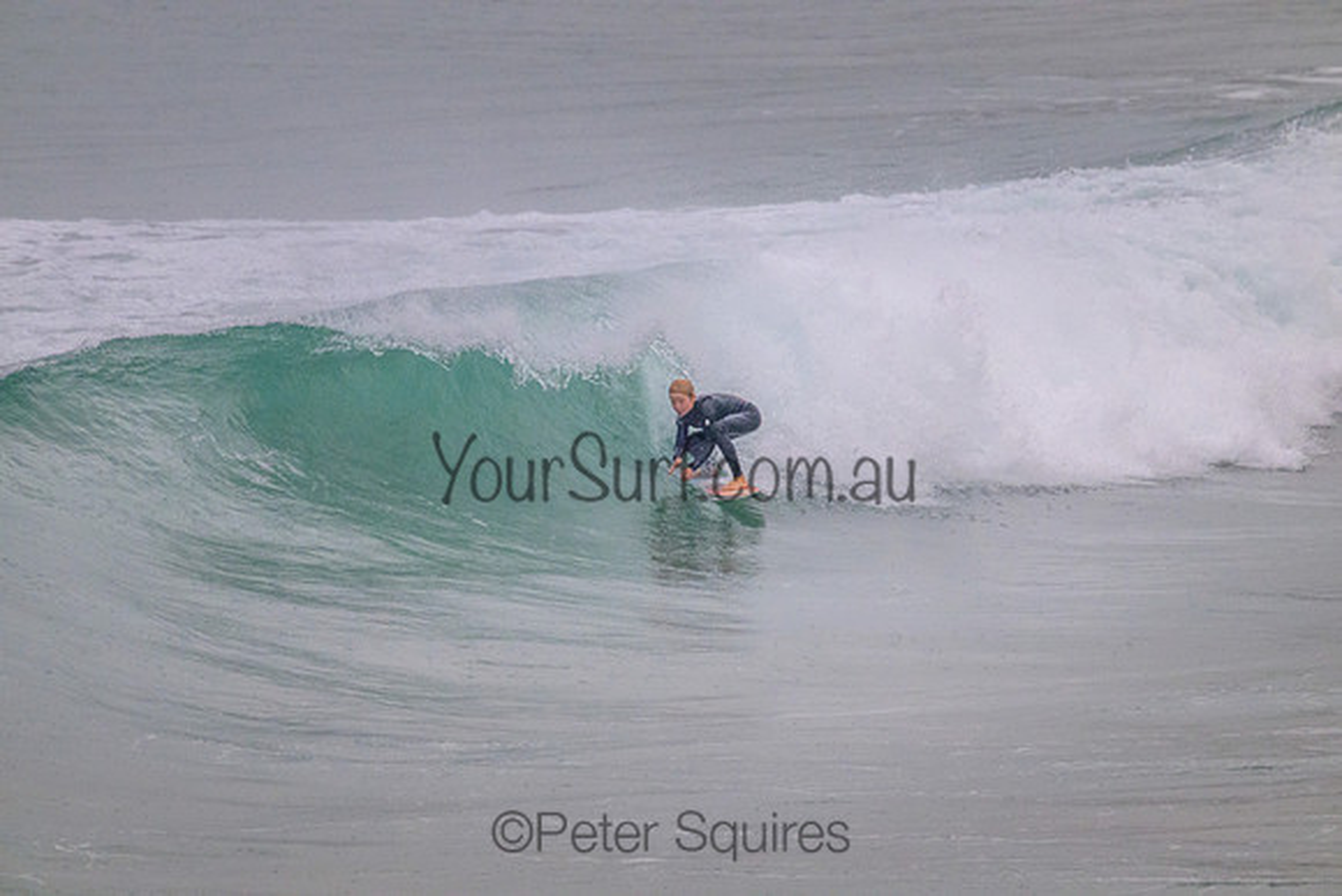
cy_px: 448
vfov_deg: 1.7
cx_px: 671
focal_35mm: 800
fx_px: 29828
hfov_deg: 2.6
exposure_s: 1/1250
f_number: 11
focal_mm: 800
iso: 4500
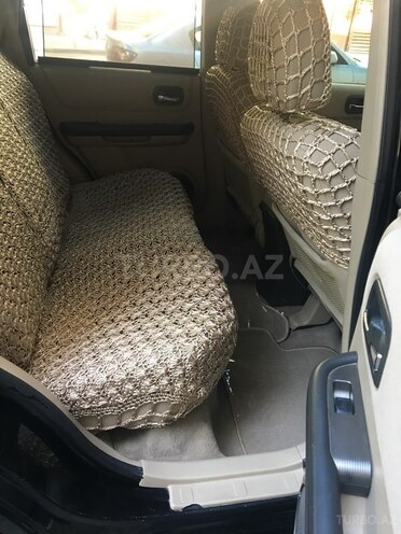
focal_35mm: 29
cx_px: 200
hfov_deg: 48.2
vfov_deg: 61.7
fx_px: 448
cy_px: 267
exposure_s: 1/33
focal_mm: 4.15
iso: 80
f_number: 2.2
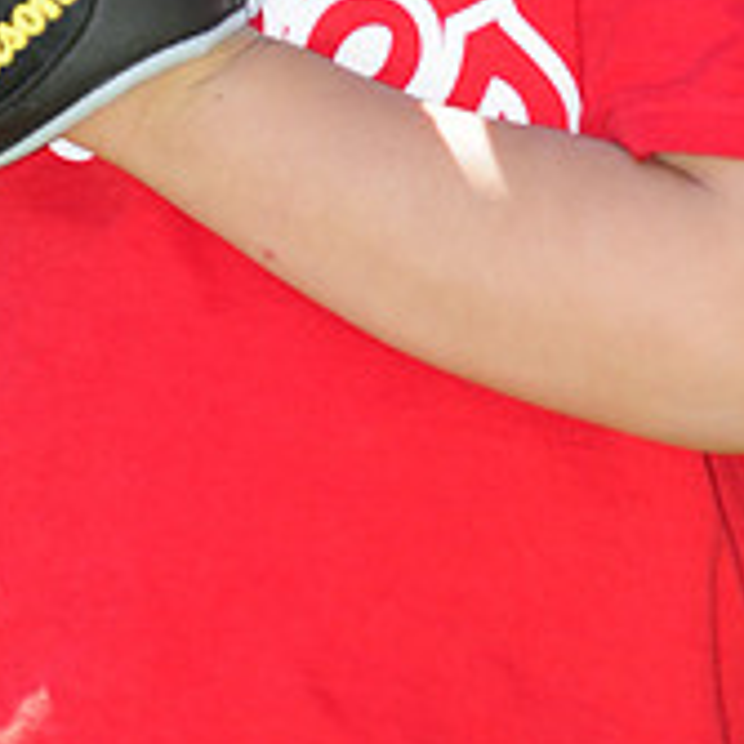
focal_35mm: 620
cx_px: 332
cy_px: -325
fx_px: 15076
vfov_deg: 2.8
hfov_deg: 2.8
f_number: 3.5
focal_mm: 140
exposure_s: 1/800
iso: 200
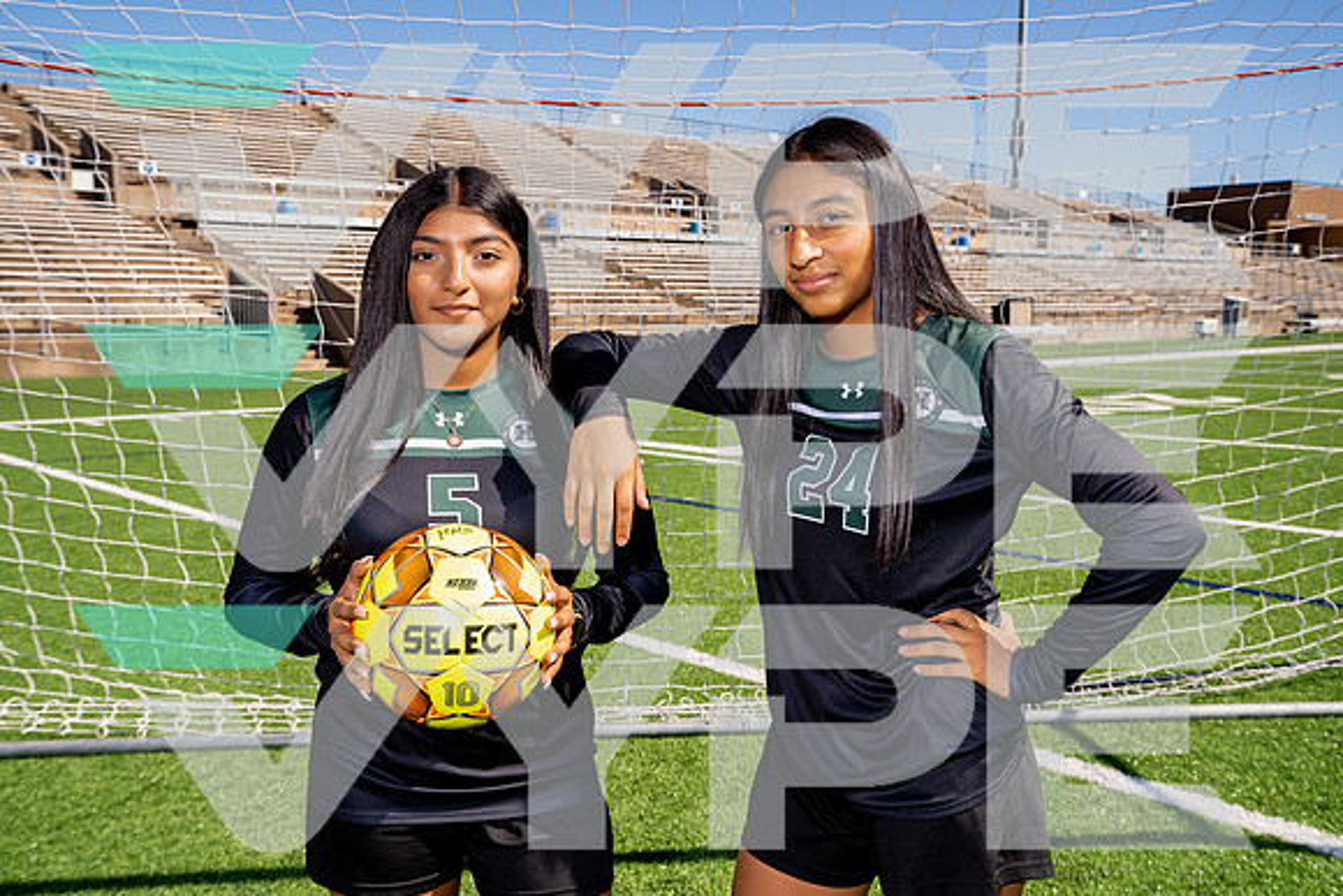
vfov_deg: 37.9
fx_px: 1306
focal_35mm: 35
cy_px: 448
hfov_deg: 54.4
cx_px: 672
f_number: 8
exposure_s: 1/250
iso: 100
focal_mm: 35
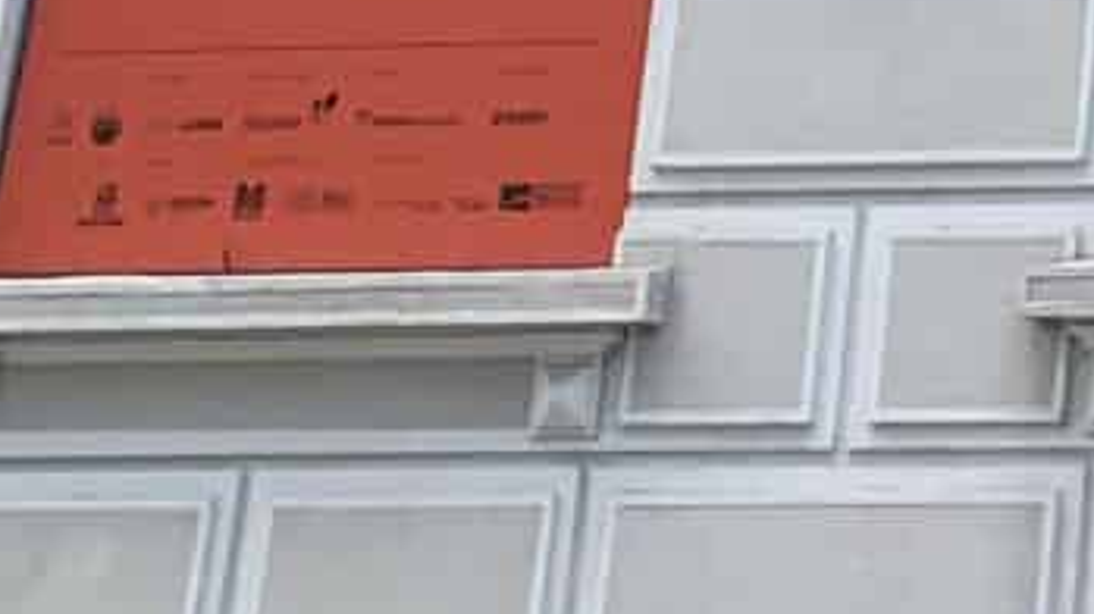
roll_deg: -1.1
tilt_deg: +29.8
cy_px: -1704
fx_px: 4524
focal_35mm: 156
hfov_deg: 12.7
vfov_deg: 6.5
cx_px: 1903
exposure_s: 1/754
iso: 25
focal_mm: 4.25
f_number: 1.8
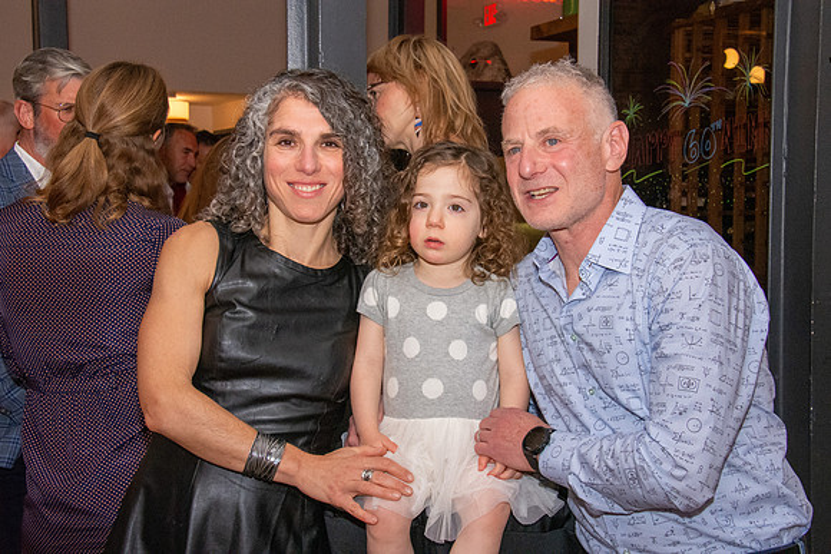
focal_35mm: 60
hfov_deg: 33.4
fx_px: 1385
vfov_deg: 22.6
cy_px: 277
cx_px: 416
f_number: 10
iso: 5000
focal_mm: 40
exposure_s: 1/100
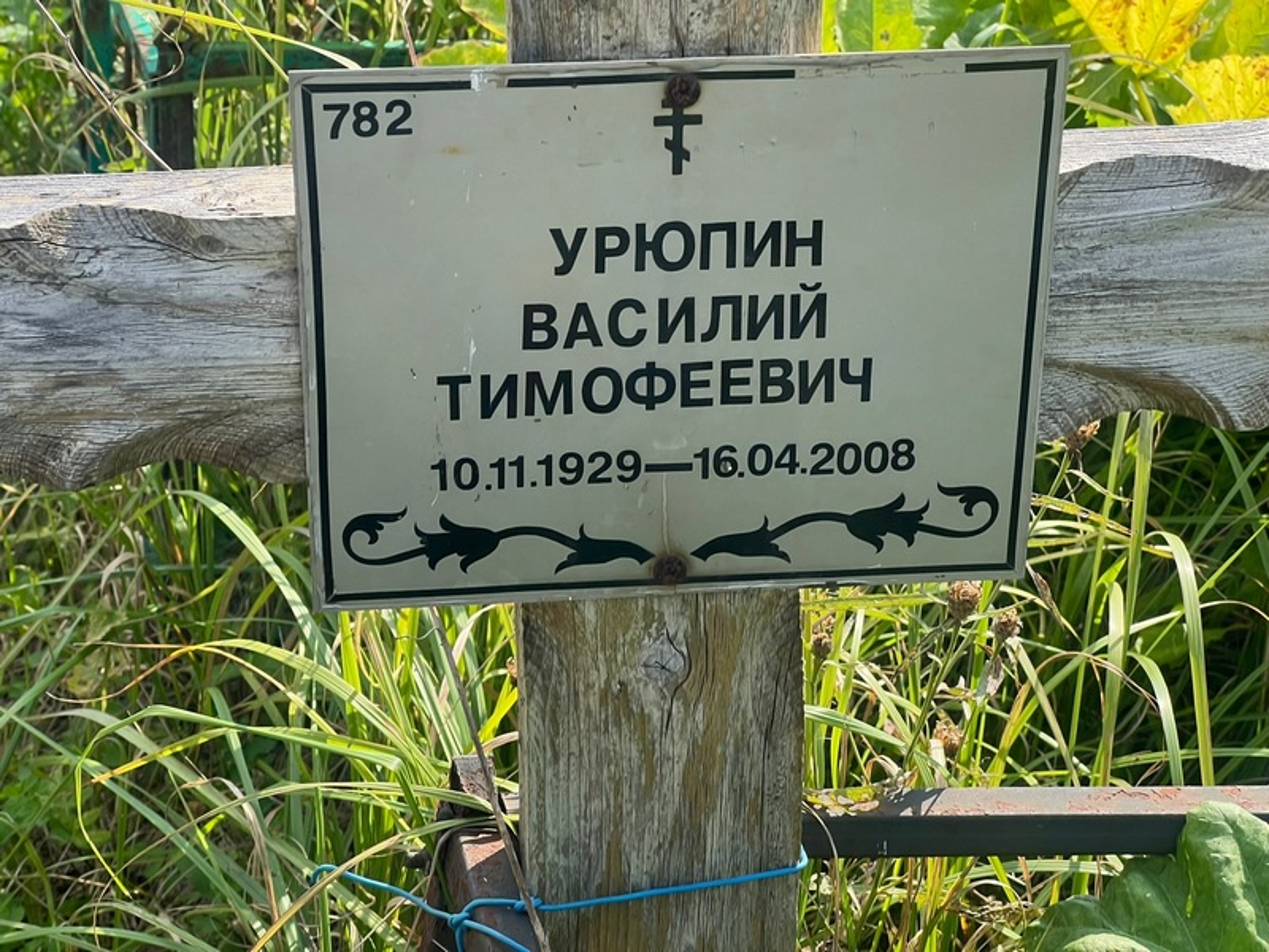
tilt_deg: -28.1
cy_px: 476
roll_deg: -2.2
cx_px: 634
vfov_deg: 19.1
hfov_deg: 25.3
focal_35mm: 77
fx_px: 2823
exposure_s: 1/209
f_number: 2.8
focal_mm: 9
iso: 25
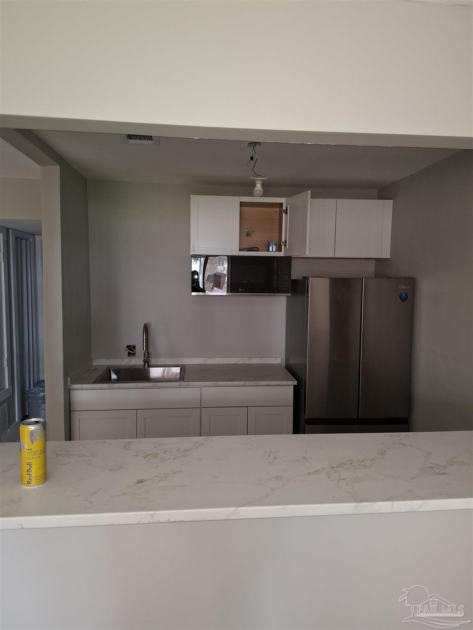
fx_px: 419
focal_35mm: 23
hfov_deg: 58.9
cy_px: 315
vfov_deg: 73.9
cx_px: 236
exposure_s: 1/60
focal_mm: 5.54
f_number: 1.8
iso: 250
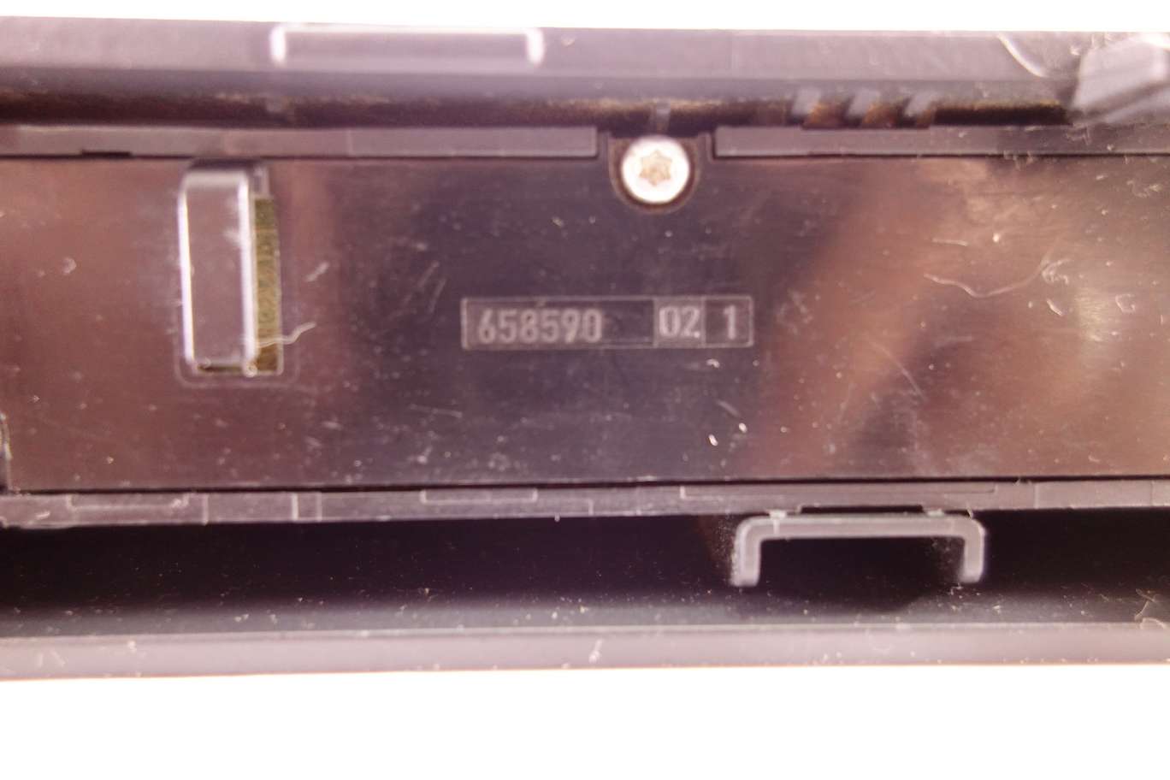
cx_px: 585
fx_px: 910
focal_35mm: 28
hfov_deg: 65.5
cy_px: 390
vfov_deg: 46.4
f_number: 2
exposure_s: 1/30
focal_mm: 10.4
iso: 1250
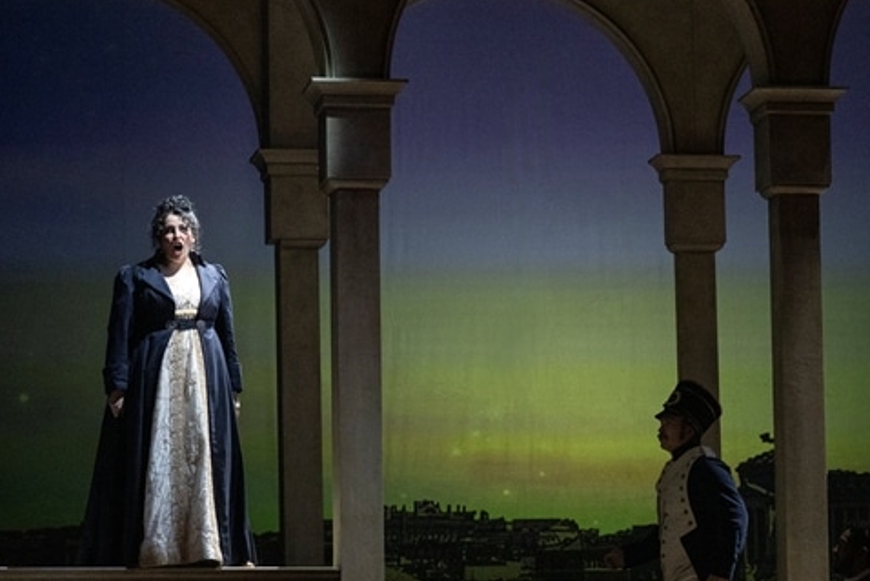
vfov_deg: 9.2
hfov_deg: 13.7
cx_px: 473
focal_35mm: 150
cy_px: 336
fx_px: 3626
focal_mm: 70
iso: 3200
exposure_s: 1/160
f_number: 2.8
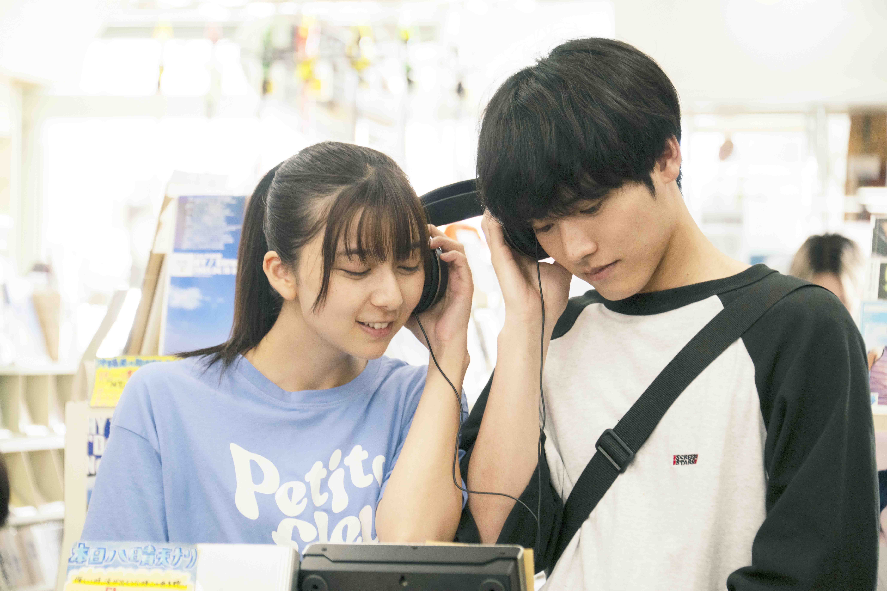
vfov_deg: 9.5
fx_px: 3572
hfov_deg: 14.2
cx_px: 444
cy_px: 296
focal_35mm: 145
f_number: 5.6
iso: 1600
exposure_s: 1/250
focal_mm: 145
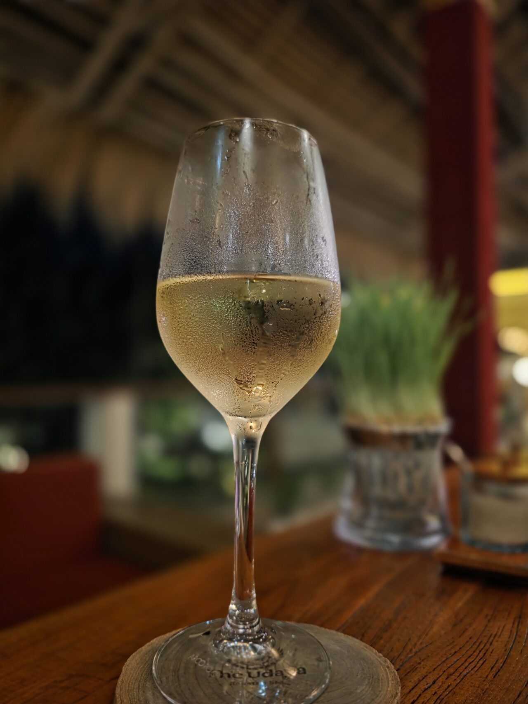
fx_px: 468
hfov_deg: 58.9
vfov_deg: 73.9
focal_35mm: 23
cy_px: 352
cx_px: 264
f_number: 1.7
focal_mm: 6.3
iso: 1250
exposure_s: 1/20
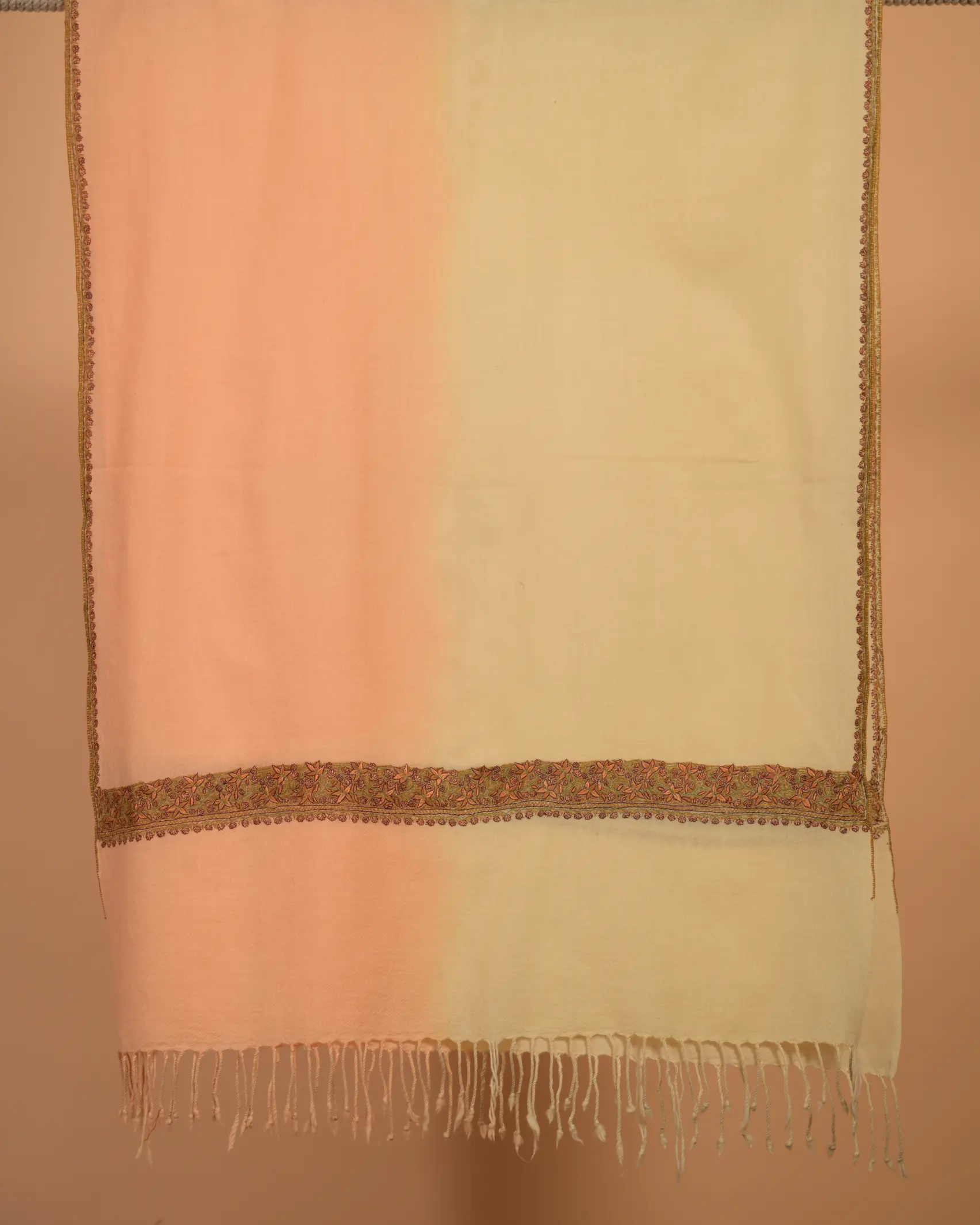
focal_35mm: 79
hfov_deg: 19.4
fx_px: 2865
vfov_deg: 24.1
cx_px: 490
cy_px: 524
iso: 125
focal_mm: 70
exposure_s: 1/200
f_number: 6.3
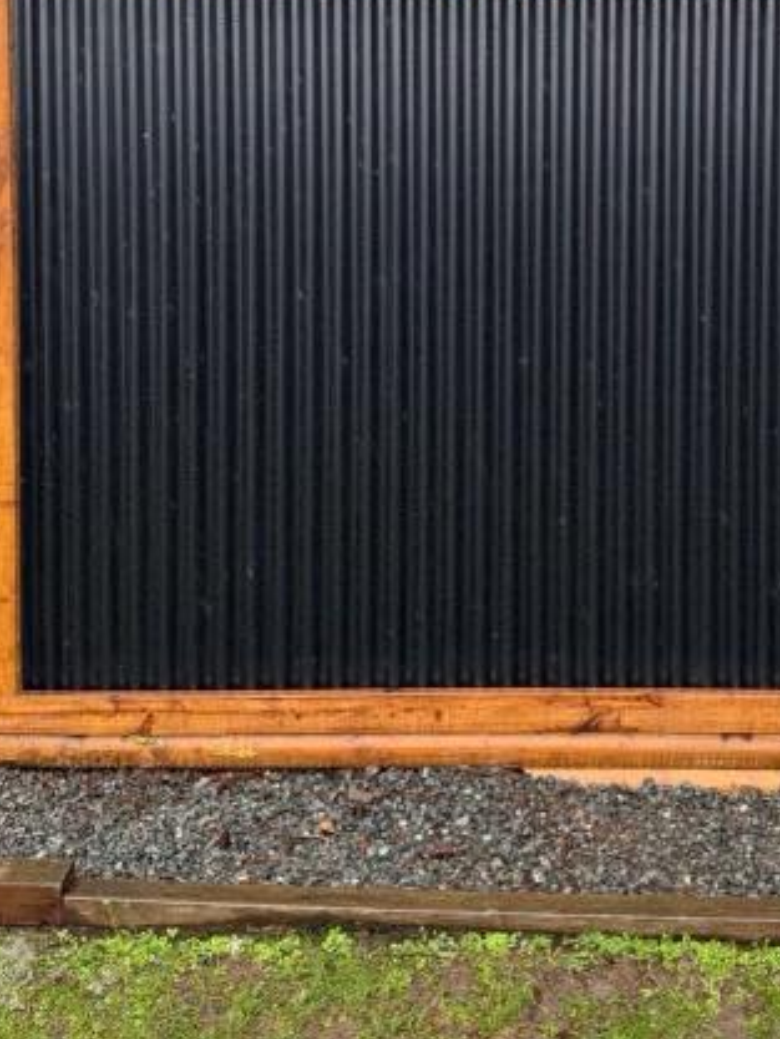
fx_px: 1381
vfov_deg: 40.3
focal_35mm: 46
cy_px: 287
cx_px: 548
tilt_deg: -3.6
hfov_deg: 31.2
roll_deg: -0.5
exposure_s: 1/176
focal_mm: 6.76
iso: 200
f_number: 1.78
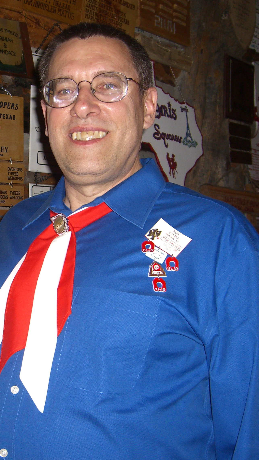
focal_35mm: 56
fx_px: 684
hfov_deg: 20.8
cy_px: 233
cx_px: 5
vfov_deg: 37.2
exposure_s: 1/60
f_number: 2.8
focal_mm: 7.9
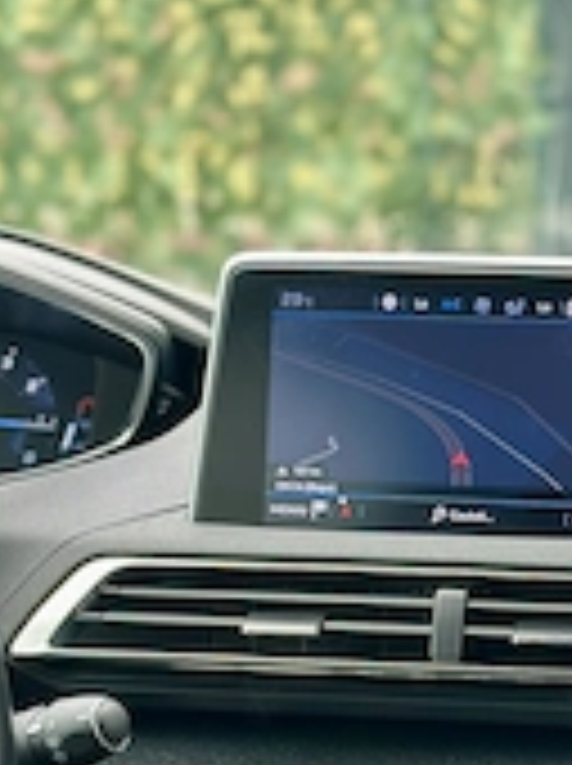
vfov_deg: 17.2
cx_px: 540
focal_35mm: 113
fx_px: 2496
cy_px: 670
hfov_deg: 12.9
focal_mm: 6.86
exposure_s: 1/194
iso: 80
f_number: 1.78
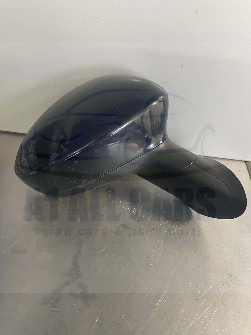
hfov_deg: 53.1
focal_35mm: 26
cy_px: 168
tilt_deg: -47.0
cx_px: 126
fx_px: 251
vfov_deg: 67.3
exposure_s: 1/50
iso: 400
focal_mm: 5.1
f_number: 1.6
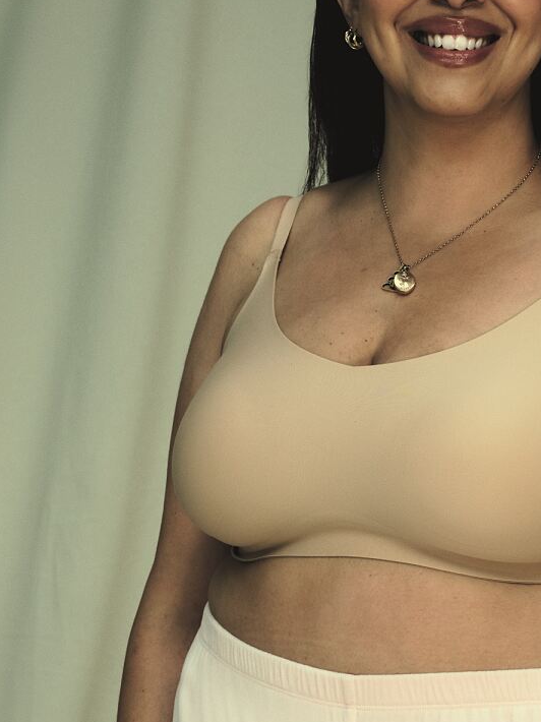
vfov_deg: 13.8
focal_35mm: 142
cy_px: 558
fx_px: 2961
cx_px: 362
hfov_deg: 10.4
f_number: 8
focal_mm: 80
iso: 320
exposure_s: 1/125
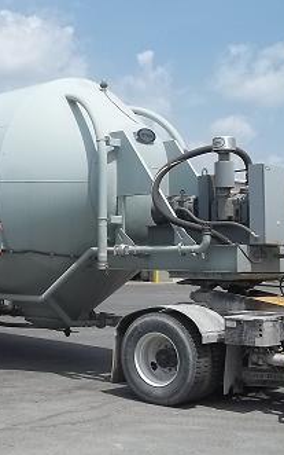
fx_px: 730
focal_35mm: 59
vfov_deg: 34.5
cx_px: -30
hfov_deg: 20.9
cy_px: 195
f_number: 8
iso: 64
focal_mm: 6.5
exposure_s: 1/250
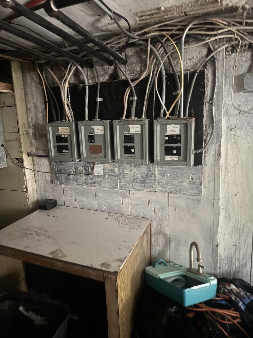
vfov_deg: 71.6
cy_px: 169
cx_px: 126
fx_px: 234
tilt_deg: -11.3
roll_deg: +0.5
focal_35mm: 24
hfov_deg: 56.8
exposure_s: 1/13
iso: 1000
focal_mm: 6.76
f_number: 1.78
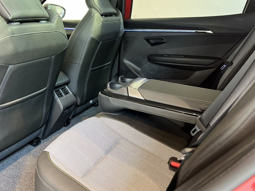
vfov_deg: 44.0
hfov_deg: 56.5
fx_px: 236
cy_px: 81
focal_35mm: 32
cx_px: 106
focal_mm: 5.7
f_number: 1.5
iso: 250
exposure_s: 1/60
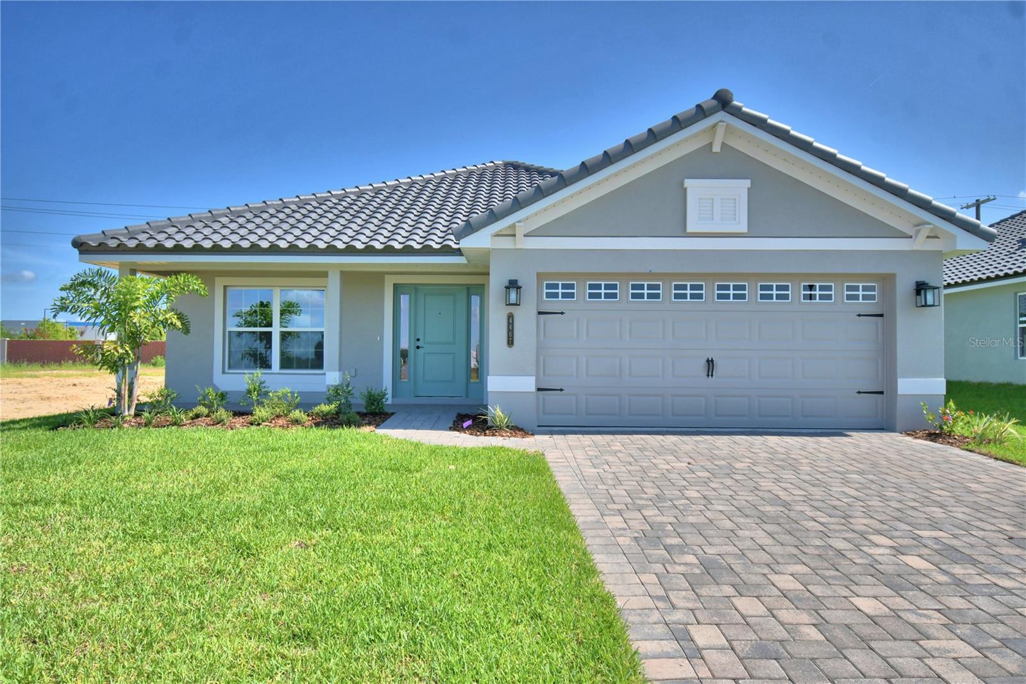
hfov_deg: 78.6
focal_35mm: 22
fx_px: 627
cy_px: 342
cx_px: 513
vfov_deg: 57.2
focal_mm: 15
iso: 100
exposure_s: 1/1000
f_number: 5
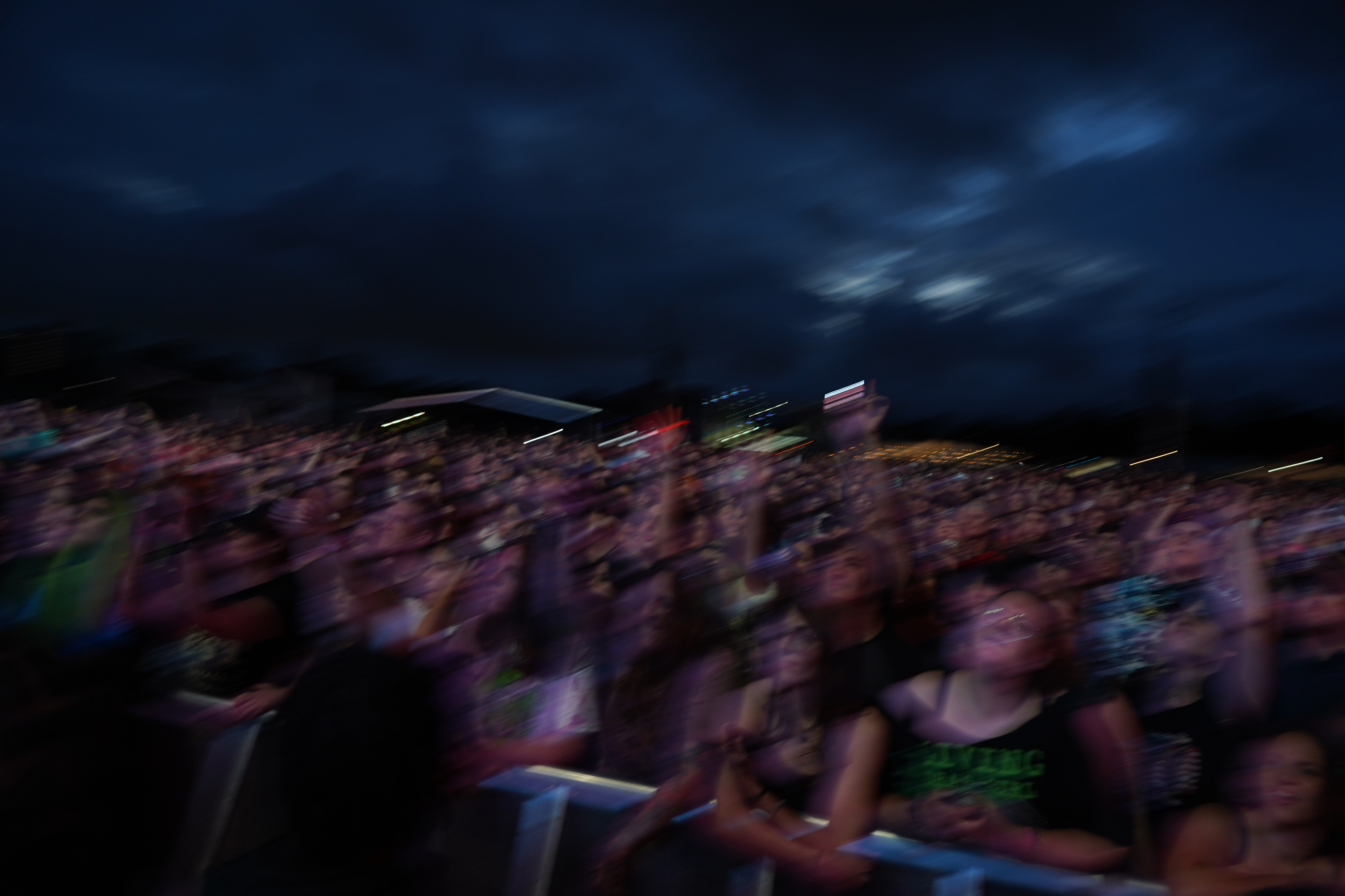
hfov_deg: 73.7
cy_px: 448
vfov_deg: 53.1
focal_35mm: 24
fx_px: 897
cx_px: 672
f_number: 4
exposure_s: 1/30
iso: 400
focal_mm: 24
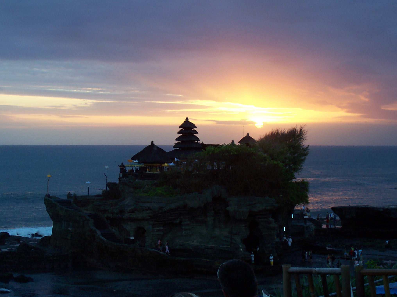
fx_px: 814
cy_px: 148
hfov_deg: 27.4
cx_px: 198
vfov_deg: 20.7
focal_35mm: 71
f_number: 4
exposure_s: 1/60
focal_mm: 10.8
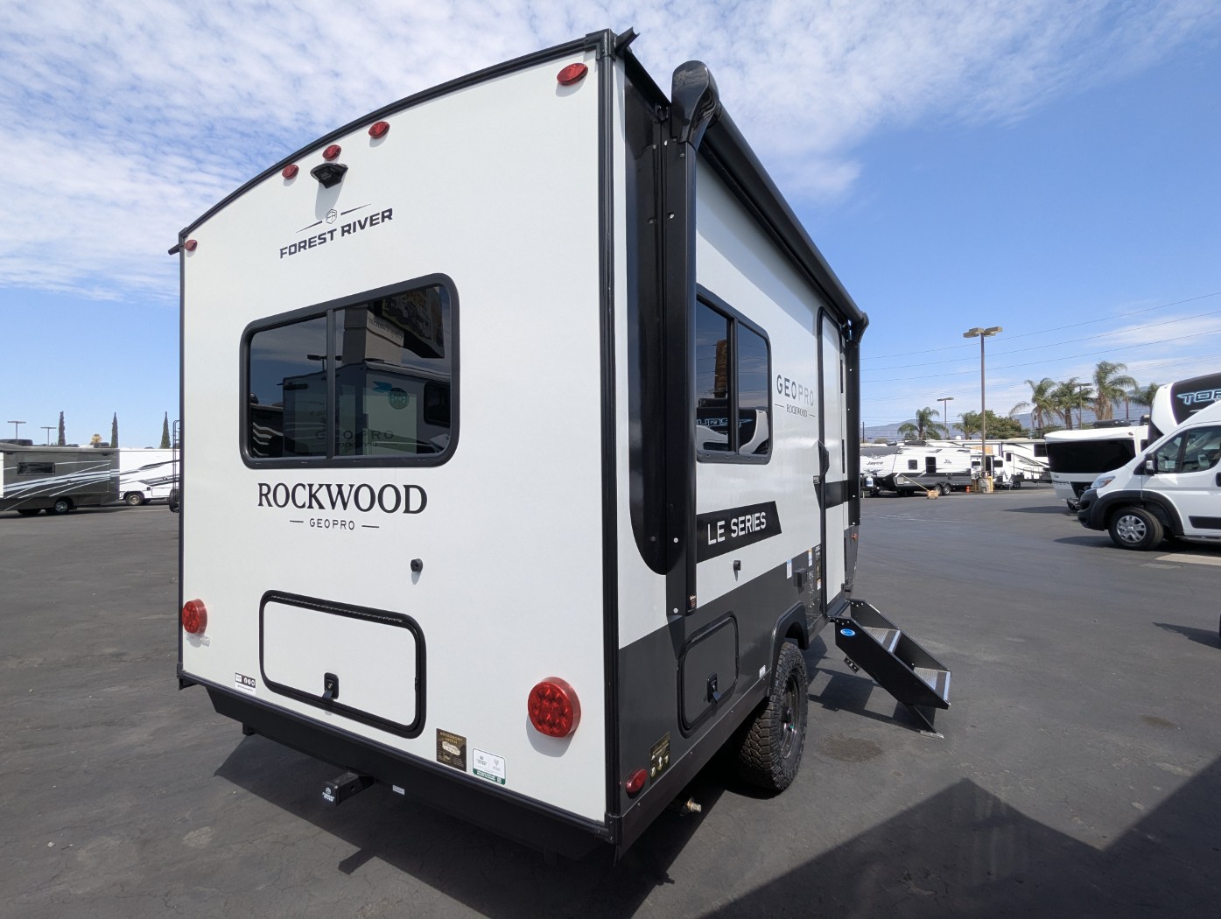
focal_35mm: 16
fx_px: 565
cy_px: 460
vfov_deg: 78.2
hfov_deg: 94.4
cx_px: 610
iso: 56
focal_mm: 2.35
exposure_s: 1/1309
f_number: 2.2
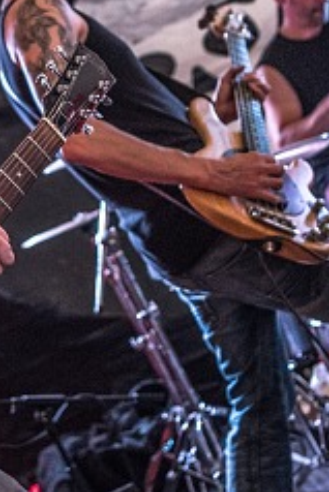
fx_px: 1574
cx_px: -12
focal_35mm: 115
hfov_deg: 11.8
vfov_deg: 17.5
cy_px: 59
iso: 2000
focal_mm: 38
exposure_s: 1/100
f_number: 2.8
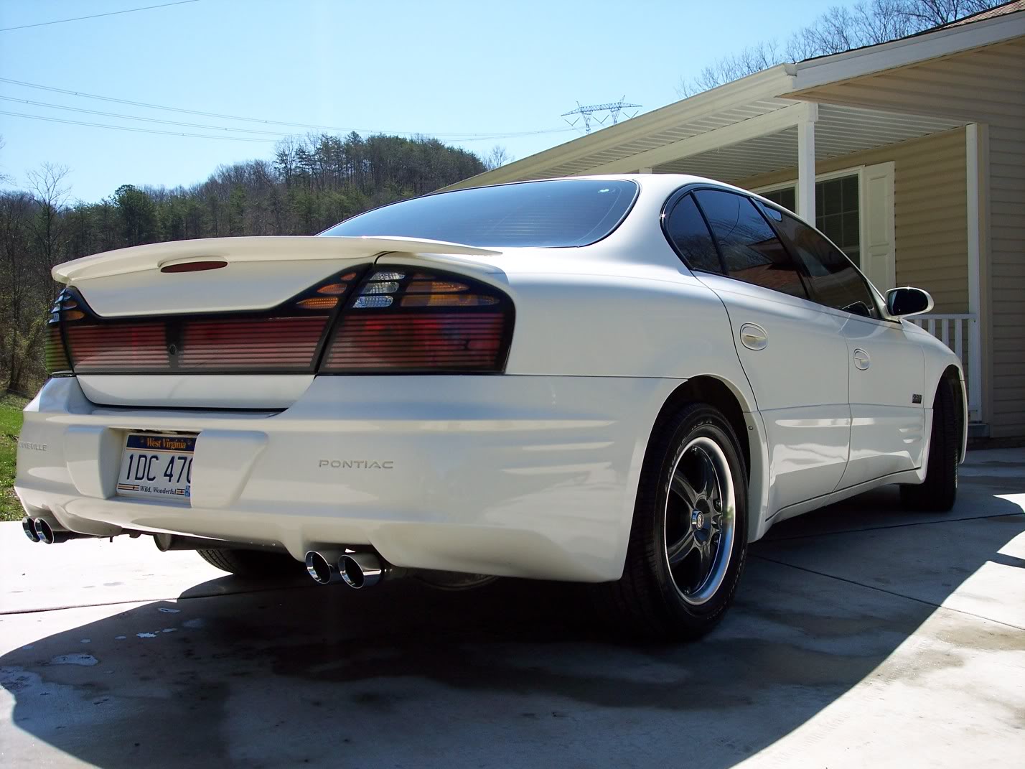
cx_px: 512
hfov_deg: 47.9
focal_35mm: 39
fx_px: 1155
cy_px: 384
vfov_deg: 36.8
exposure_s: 1/500
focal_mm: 8
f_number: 4
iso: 100
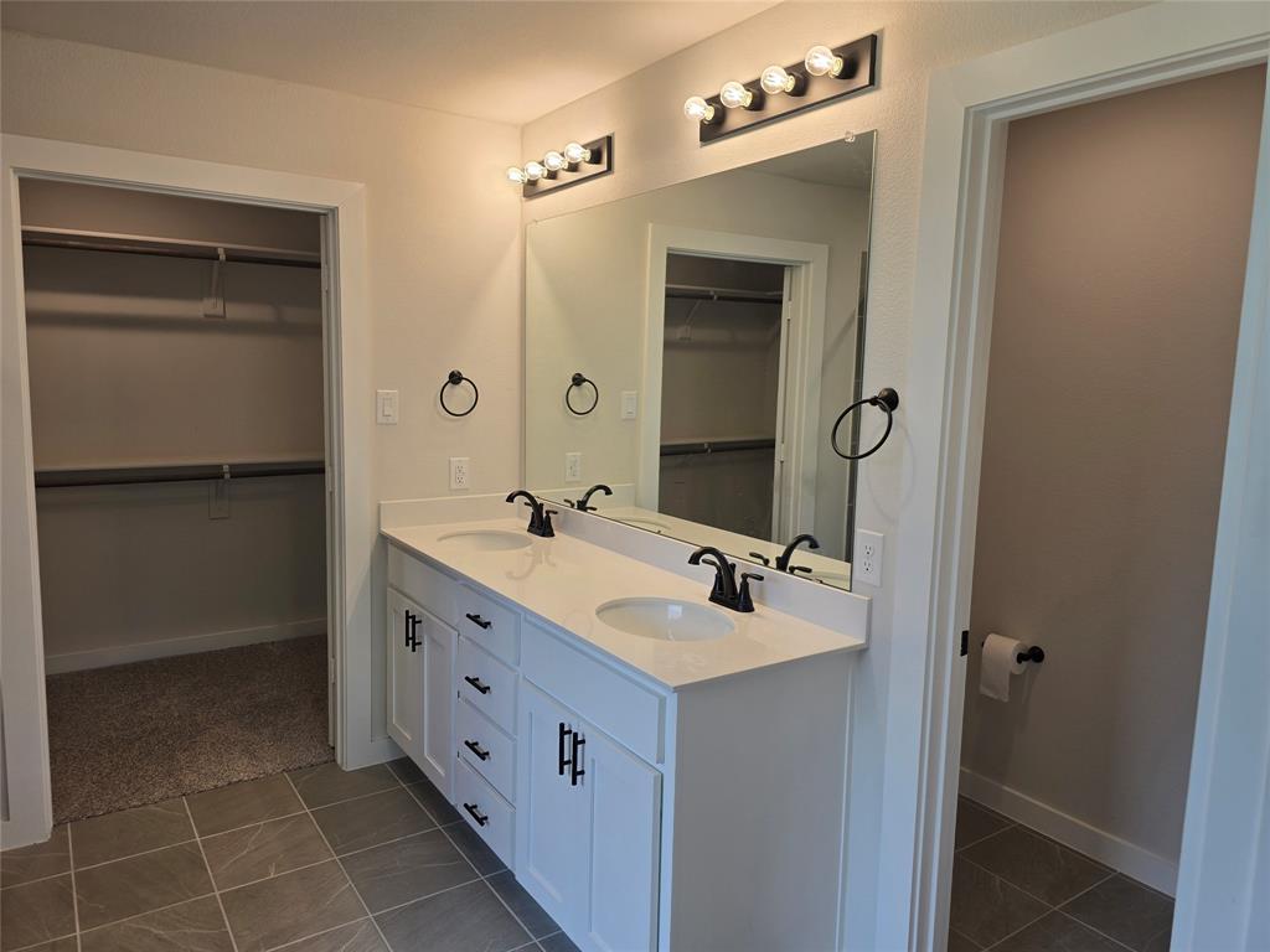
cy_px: 476
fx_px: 844
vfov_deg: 58.9
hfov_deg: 73.9
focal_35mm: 23
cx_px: 635
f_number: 1.7
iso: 25
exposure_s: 1/120
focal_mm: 6.3
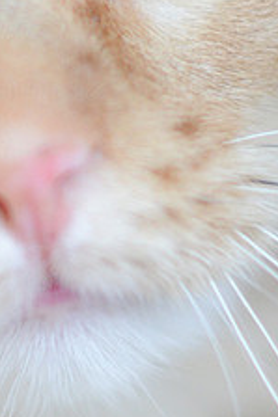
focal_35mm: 284
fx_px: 3295
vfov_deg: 7.3
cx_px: 31
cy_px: 175
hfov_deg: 4.8
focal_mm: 50
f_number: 1.8
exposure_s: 1/1250
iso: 800
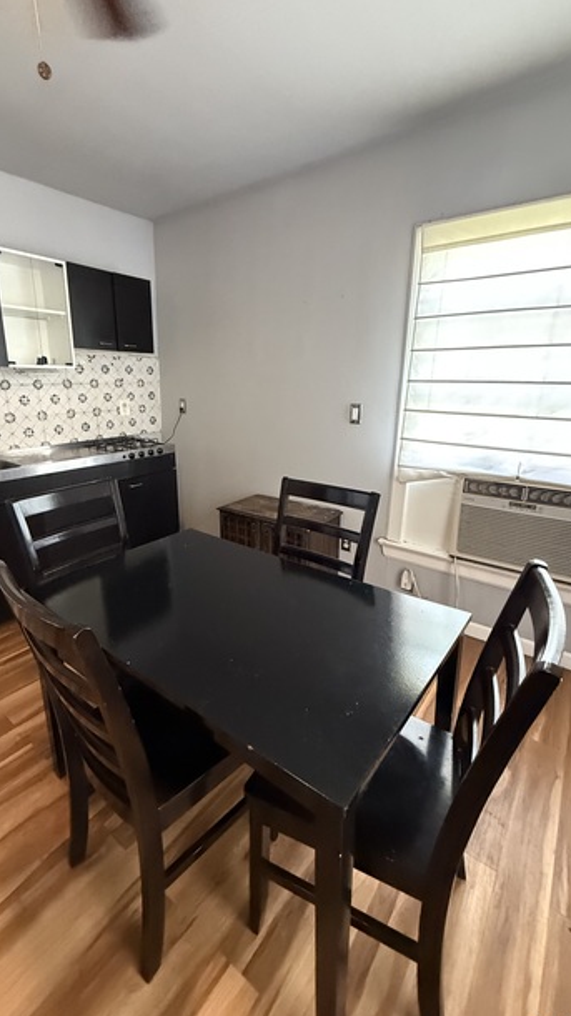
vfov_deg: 99.4
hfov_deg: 66.9
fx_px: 431
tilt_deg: -17.5
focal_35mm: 16
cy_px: 503
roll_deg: -0.3
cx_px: 260
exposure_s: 1/60
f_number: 2.2
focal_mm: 2.22
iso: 1000
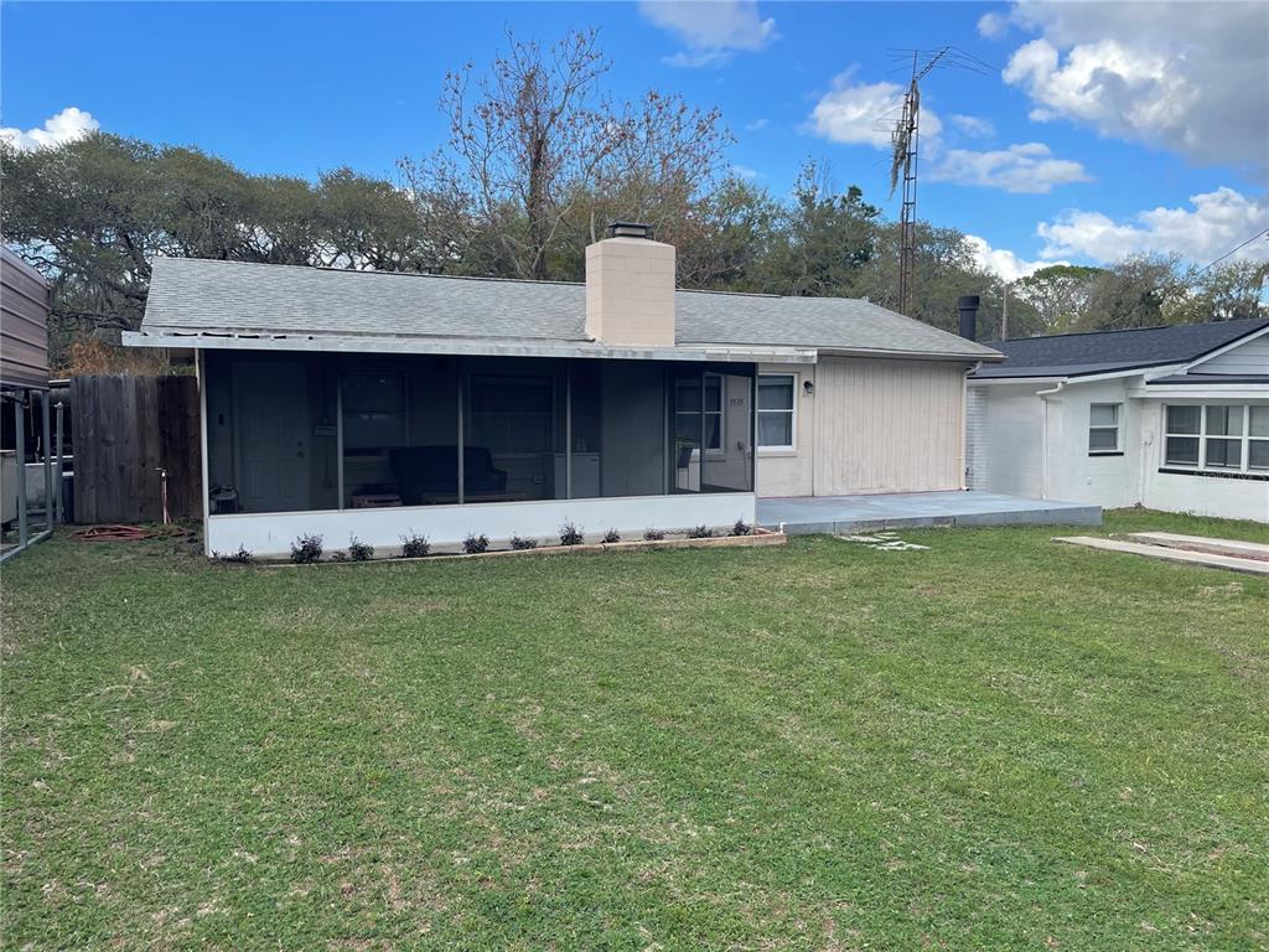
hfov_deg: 67.3
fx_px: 953
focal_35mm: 26
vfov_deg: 53.1
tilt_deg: -4.3
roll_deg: +1.2
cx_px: 634
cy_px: 476
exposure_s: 1/1171
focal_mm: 4.2
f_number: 1.6
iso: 32
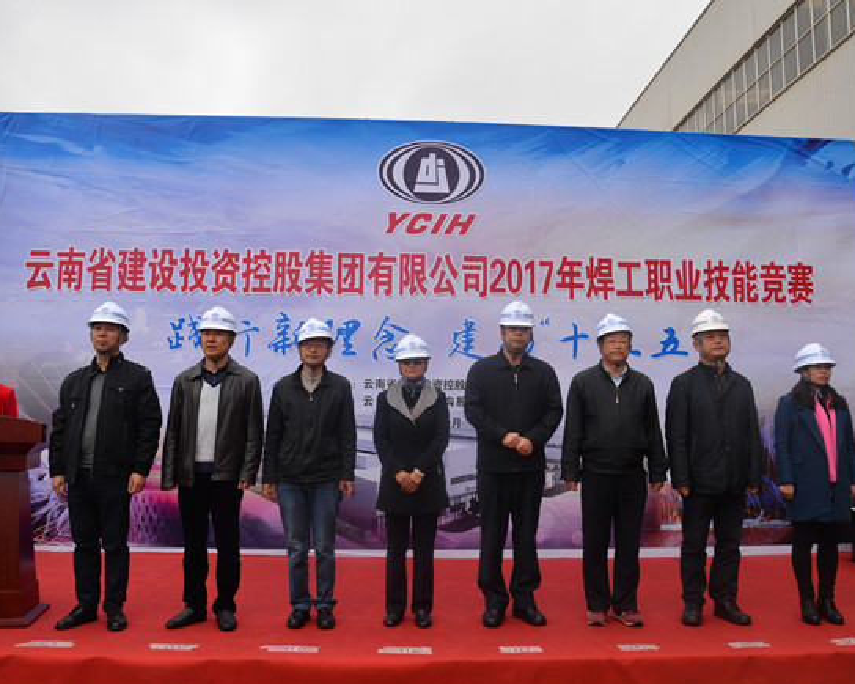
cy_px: 342
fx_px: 734
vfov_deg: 50.0
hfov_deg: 60.4
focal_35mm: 29
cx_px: 443
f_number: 5.6
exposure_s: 1/2000
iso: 1600
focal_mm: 24
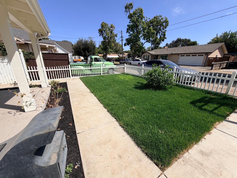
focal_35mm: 14
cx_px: 118
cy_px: 89
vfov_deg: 85.7
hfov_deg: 102.1
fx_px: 96
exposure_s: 1/942
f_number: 2.2
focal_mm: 2.22
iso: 20
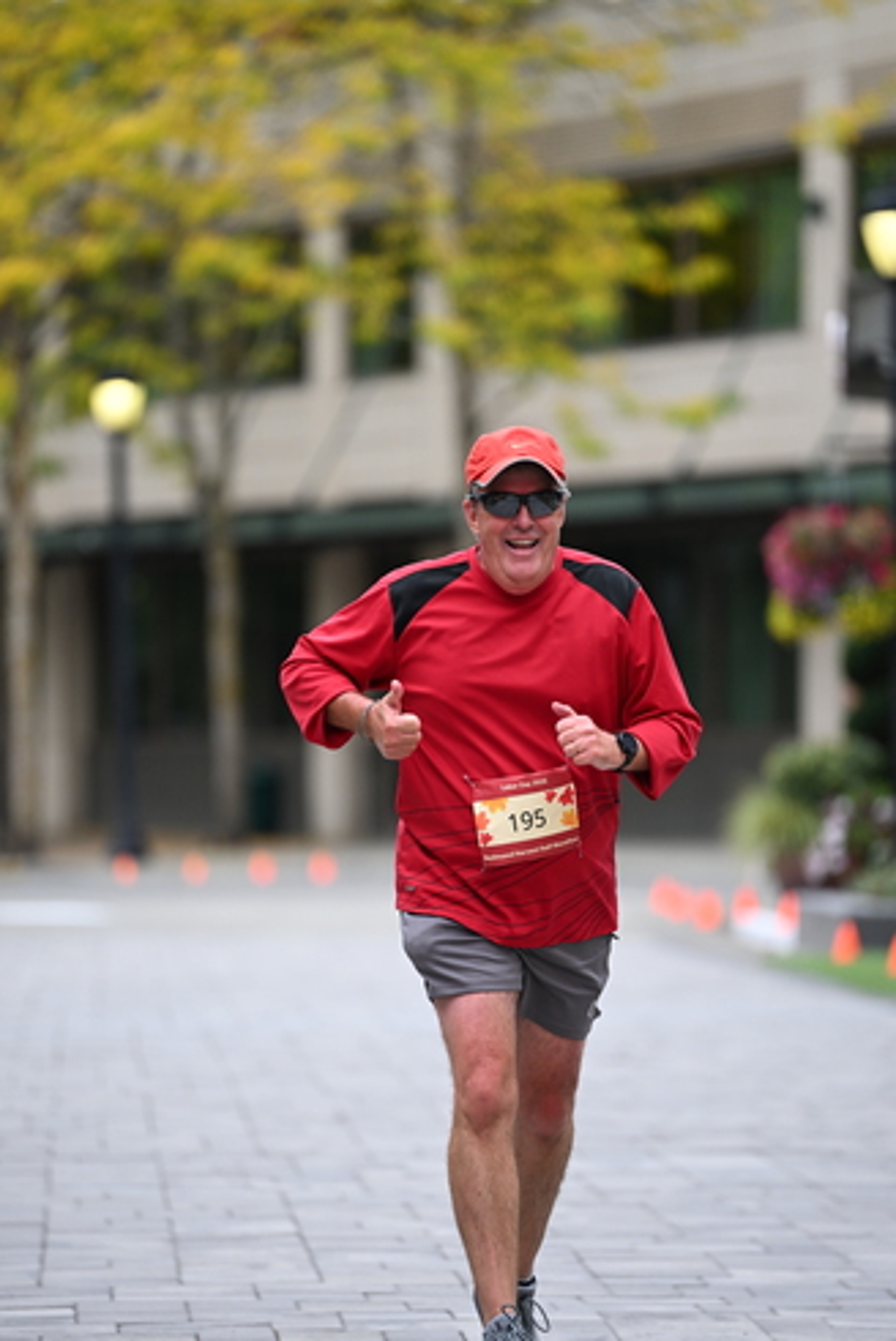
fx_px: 8350
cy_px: 746
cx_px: 425
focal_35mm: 224
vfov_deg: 9.2
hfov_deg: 6.1
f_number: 2.8
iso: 640
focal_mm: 200
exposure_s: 1/1600
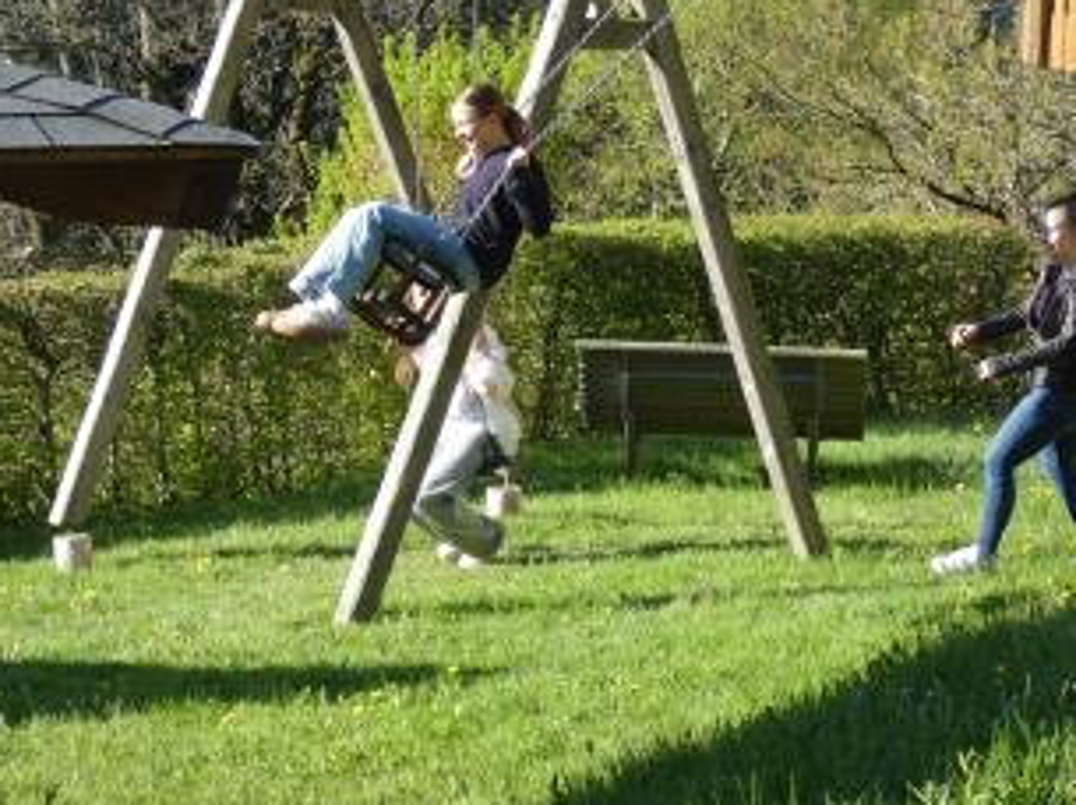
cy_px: 350
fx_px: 3384
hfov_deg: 18.1
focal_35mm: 109
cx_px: 631
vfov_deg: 13.6
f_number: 4.5
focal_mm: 14.8
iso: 80
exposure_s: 1/200
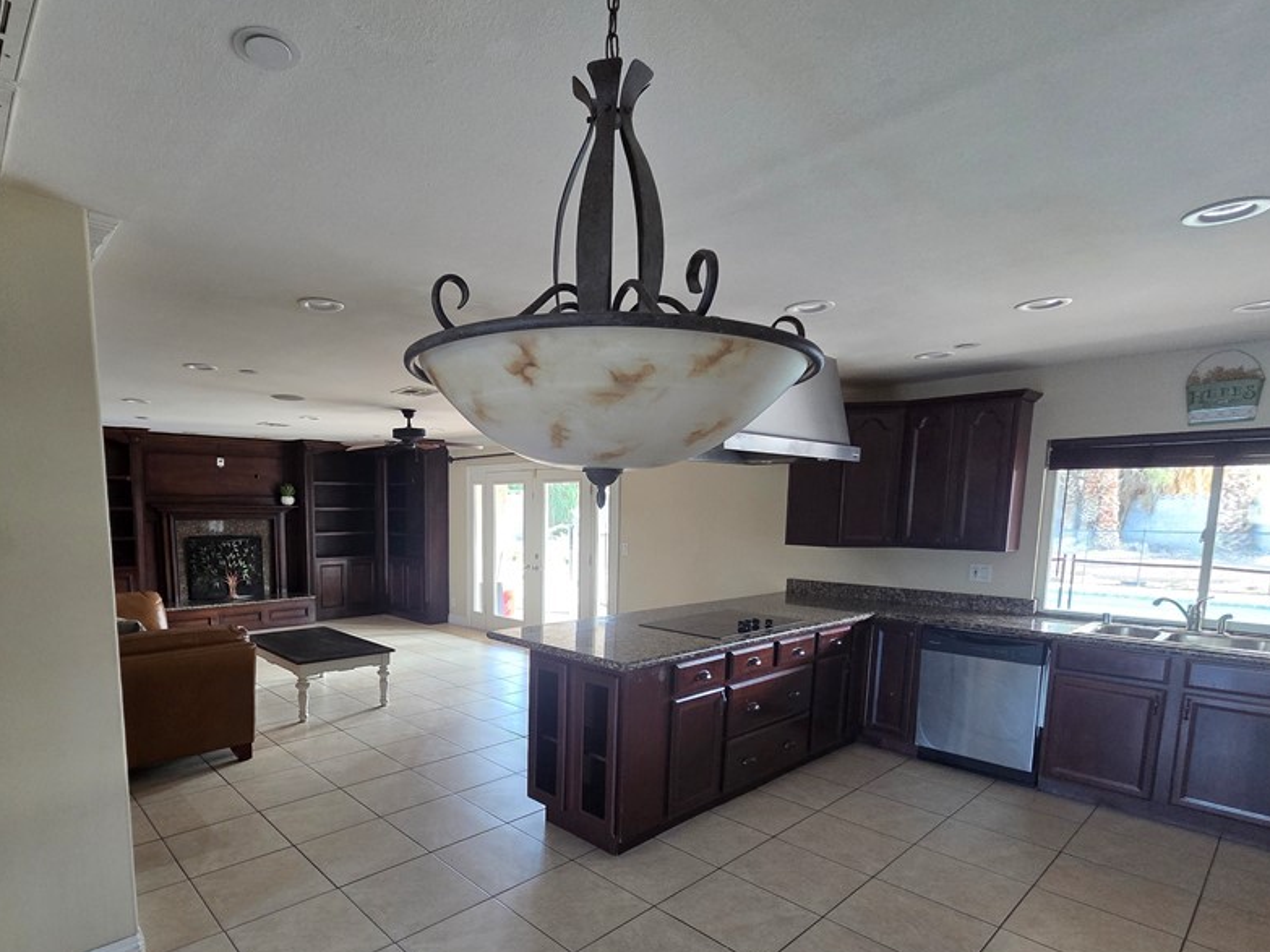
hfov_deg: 90.0
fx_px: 624
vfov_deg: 73.6
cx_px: 514
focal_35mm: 17
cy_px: 585
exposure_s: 1/60
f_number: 2.2
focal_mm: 2.2
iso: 640
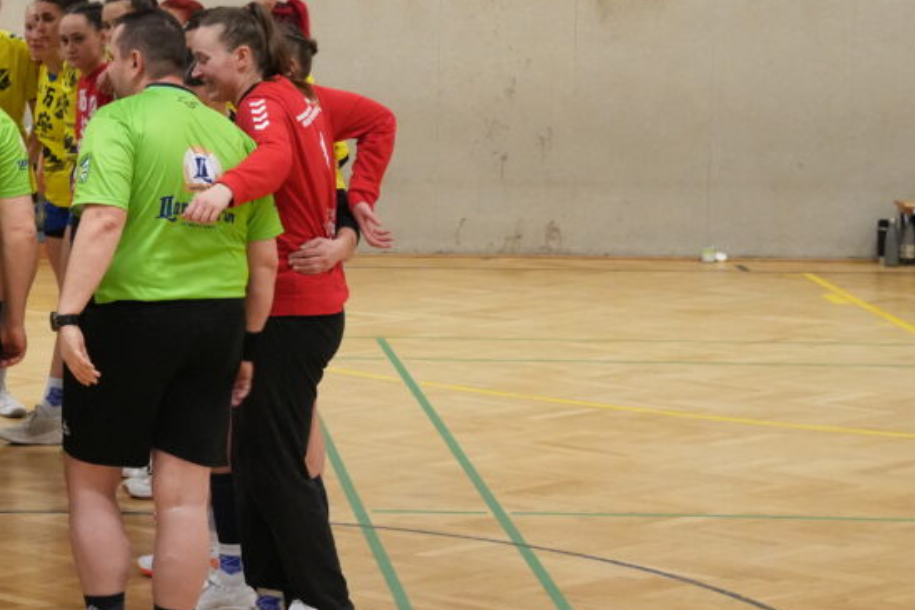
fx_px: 3888
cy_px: 232
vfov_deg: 9.0
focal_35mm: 153
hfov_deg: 13.3
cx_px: 40
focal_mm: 70
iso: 8000
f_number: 6.3
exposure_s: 1/200
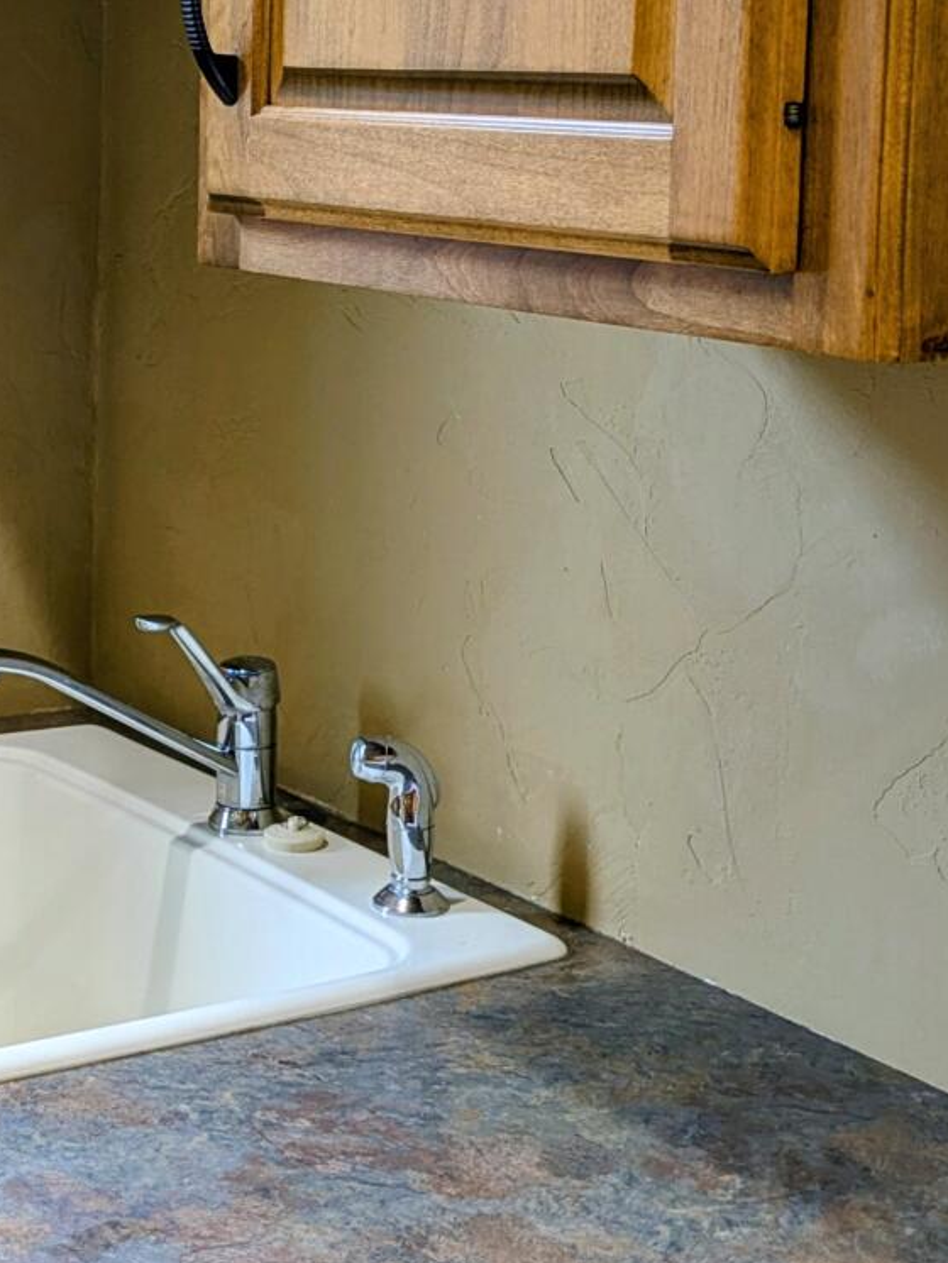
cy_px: 310
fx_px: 2445
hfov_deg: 21.6
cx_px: 150
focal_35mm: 67
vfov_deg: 28.5
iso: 54
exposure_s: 1/24
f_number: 1.89
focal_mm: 5.43
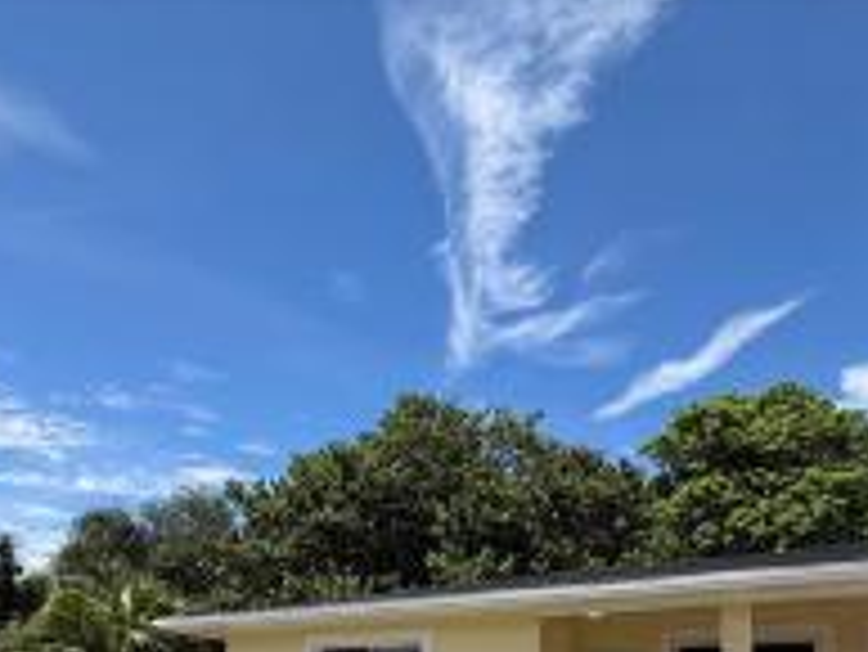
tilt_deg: +5.6
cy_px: 652
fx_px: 728
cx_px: 481
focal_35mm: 29
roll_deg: -0.6
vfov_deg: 41.9
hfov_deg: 61.5
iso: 20
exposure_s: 1/770
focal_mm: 2.22
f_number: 2.2
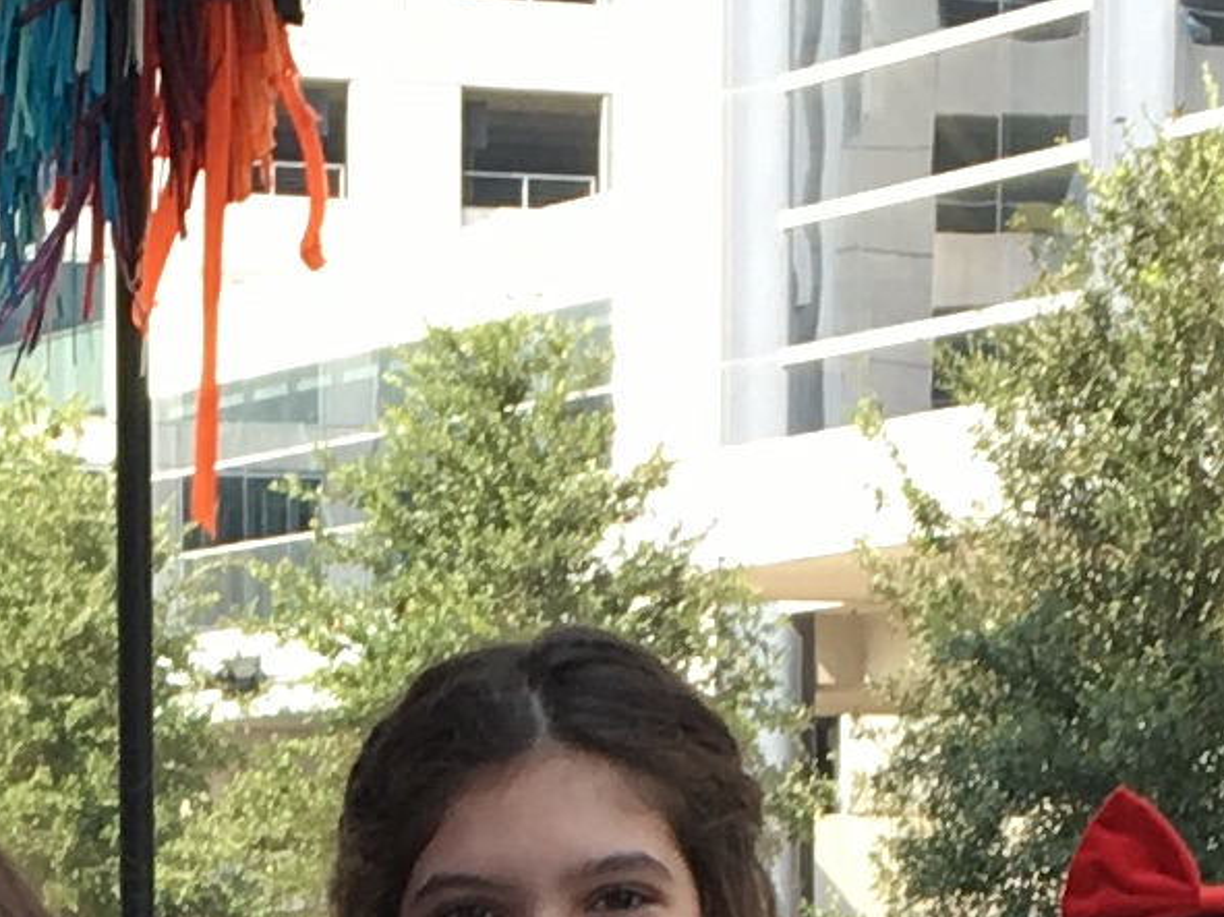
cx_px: 211
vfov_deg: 7.1
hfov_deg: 10.0
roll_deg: -0.3
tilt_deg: -7.3
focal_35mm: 198
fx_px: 7000
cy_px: 2014
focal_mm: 4.15
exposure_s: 1/207
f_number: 2.2
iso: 25
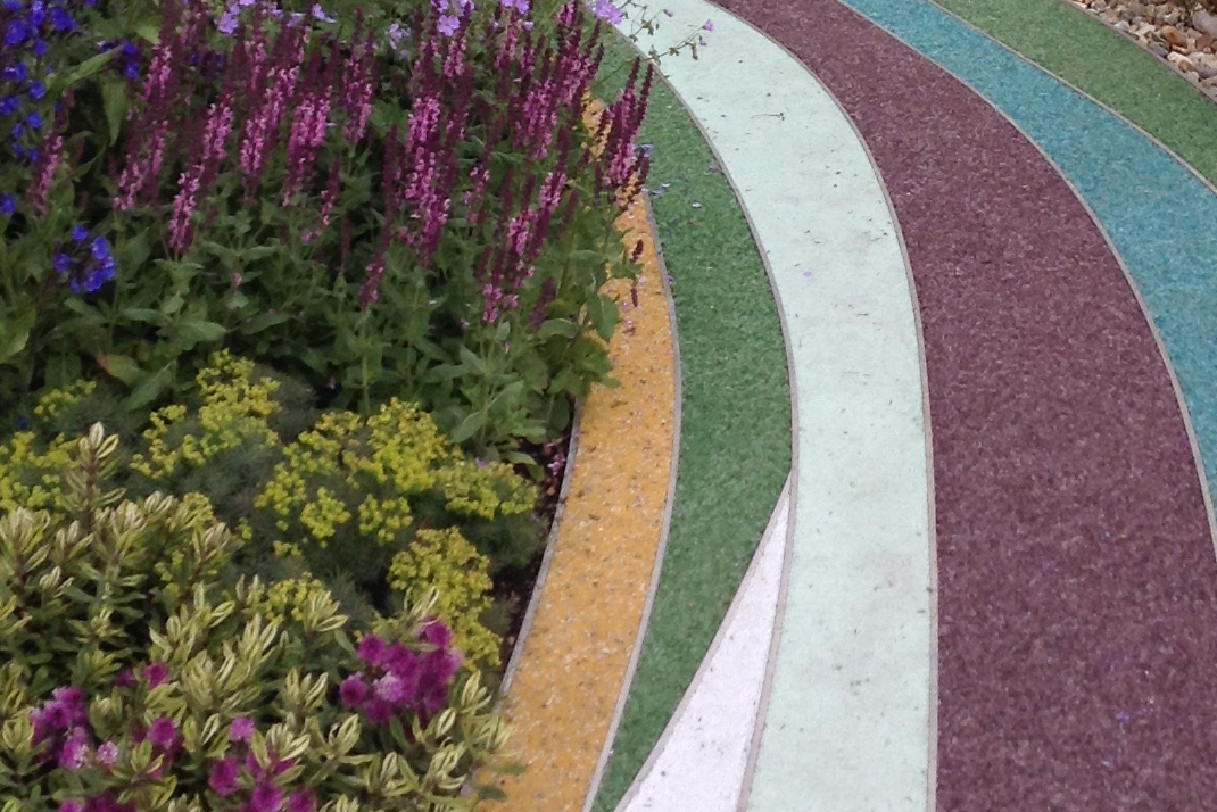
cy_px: -167
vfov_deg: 15.8
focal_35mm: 83
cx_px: 743
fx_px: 2806
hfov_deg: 24.4
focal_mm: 3.3
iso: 25
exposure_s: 1/170
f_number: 2.4
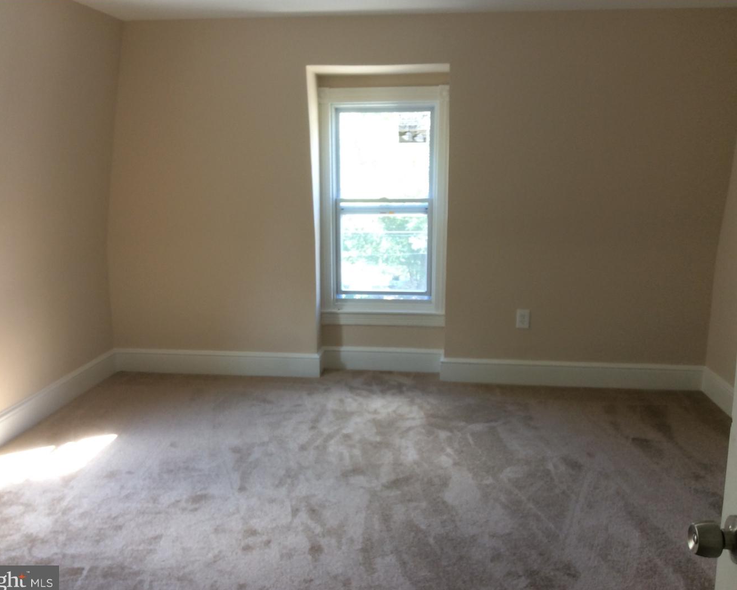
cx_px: 363
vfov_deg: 43.3
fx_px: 742
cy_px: 297
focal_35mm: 34
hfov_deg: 52.8
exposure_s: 1/24
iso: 32
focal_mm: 3.3
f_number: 2.4
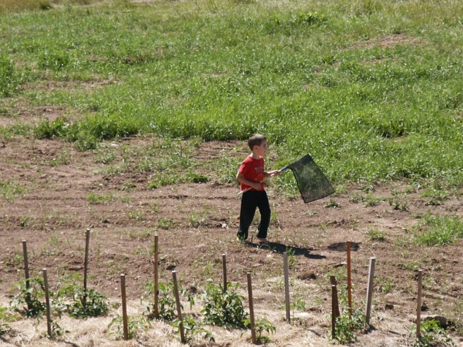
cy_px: 175
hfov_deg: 10.4
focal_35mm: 190
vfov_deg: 7.8
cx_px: 237
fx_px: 2541
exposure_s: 1/500
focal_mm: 28.23
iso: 64
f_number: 3.6
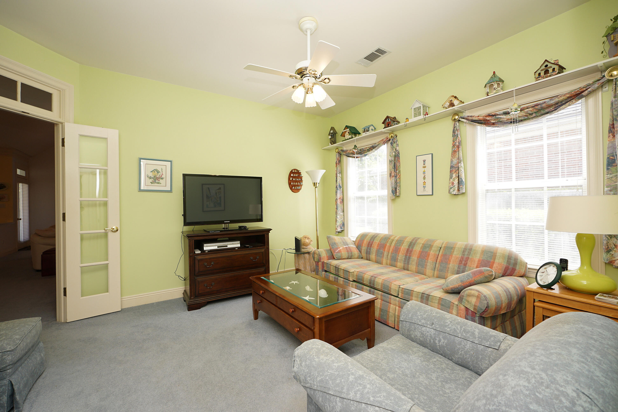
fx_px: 258
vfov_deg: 77.3
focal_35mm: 15
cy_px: 206
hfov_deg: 100.4
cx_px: 309
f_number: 4
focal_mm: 10
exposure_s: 1/60
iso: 125
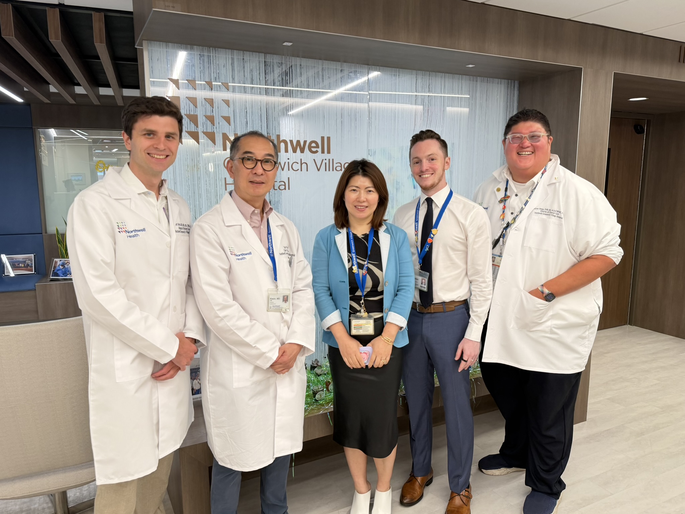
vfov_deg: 56.8
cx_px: 342
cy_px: 257
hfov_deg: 71.6
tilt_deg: -8.9
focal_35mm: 24
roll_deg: +2.3
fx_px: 475
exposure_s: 1/120
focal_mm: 6.76
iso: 125
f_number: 1.78
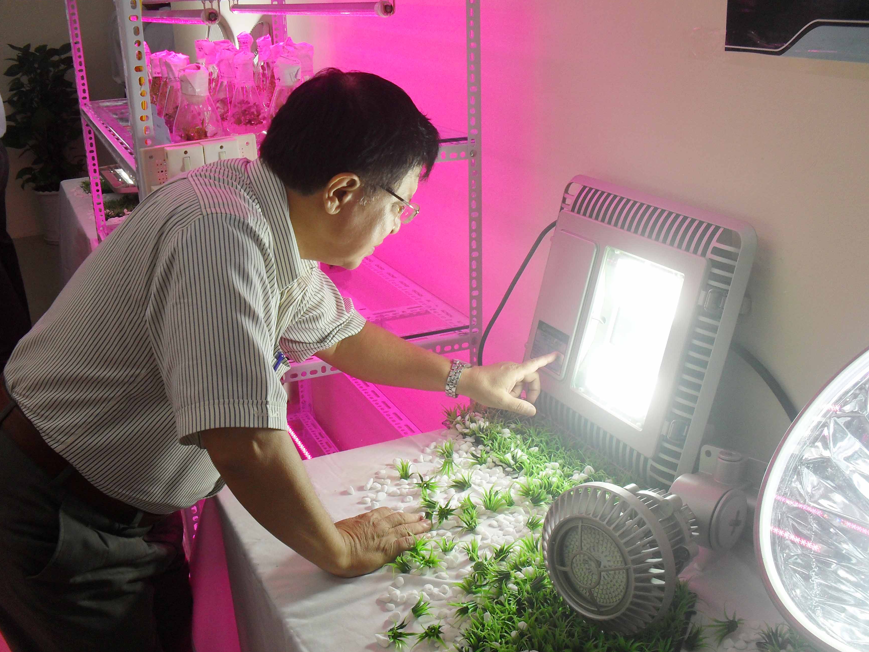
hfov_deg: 50.1
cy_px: 331
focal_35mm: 37
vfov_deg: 38.7
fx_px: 929
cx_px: 450
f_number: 3.2
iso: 100
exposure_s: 1/125
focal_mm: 6.3
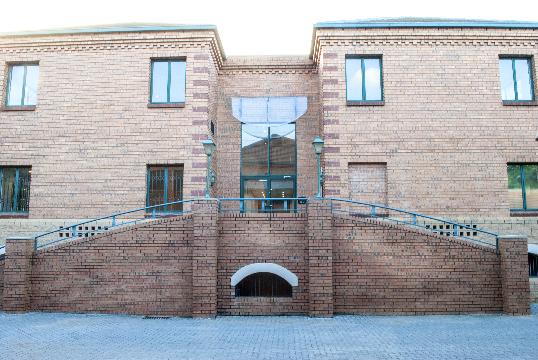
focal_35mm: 30
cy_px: 180
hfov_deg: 61.9
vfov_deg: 43.7
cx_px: 269
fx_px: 449
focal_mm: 20
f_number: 22
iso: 100
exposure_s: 1/1.25
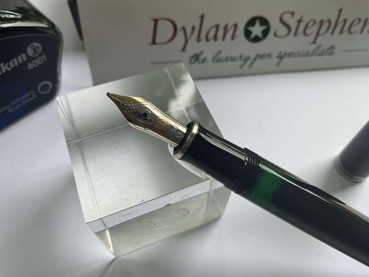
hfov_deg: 61.7
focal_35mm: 29
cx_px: 184
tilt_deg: -59.2
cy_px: 138
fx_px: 309
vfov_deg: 48.2
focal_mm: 3
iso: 16
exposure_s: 1/123
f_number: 1.8
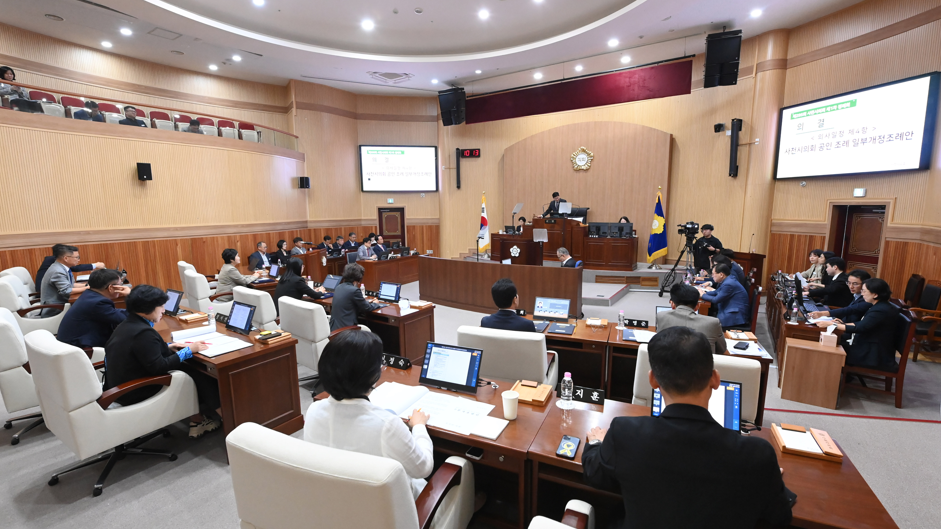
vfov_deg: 70.5
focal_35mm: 15
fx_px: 374
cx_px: 478
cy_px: 279
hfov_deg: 103.0
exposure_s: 1/200
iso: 6400
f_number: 5.6
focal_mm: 14
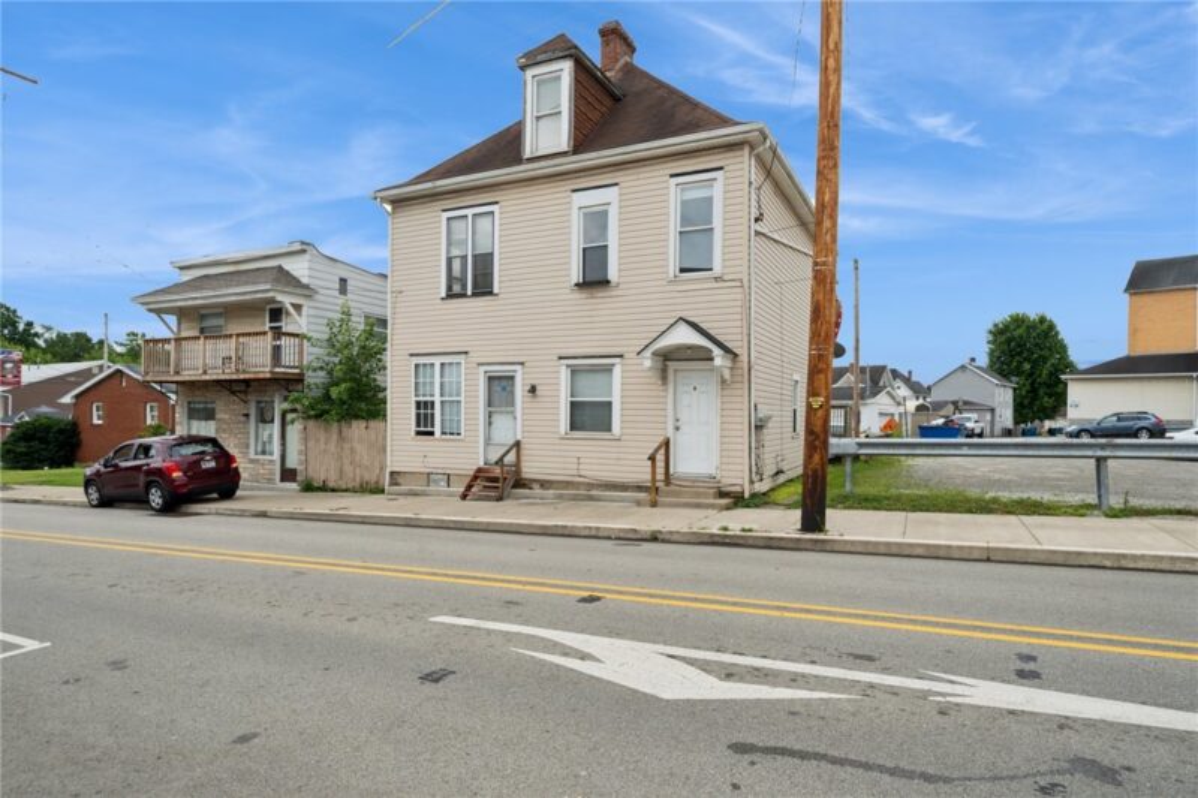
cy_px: 399
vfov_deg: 61.9
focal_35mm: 20
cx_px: 599
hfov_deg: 84.0
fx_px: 665
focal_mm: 20
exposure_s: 1/50
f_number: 11
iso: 100
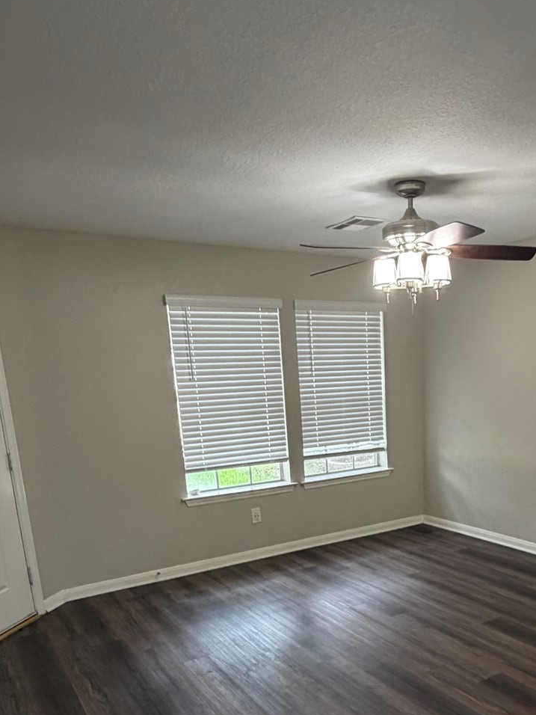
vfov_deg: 57.2
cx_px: 382
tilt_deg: -13.5
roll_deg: +0.9
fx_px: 619
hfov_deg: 45.6
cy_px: 527
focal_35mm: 30
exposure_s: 1/60
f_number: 2.2
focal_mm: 2.22
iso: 320
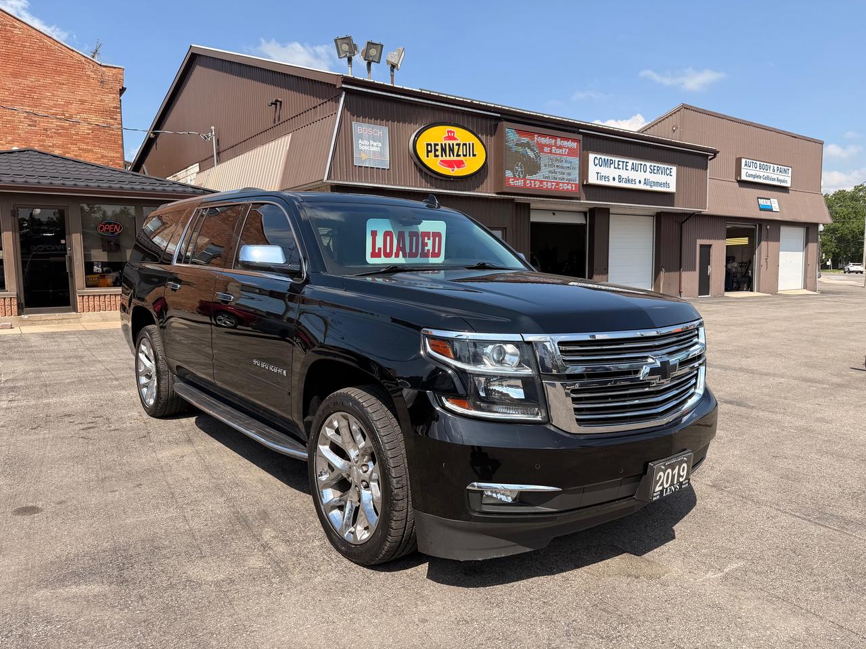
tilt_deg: -3.9
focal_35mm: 24
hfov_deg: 71.6
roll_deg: +1.4
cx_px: 433
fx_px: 600
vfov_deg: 56.8
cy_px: 324
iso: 80
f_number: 1.78
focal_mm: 6.76
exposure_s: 1/3145
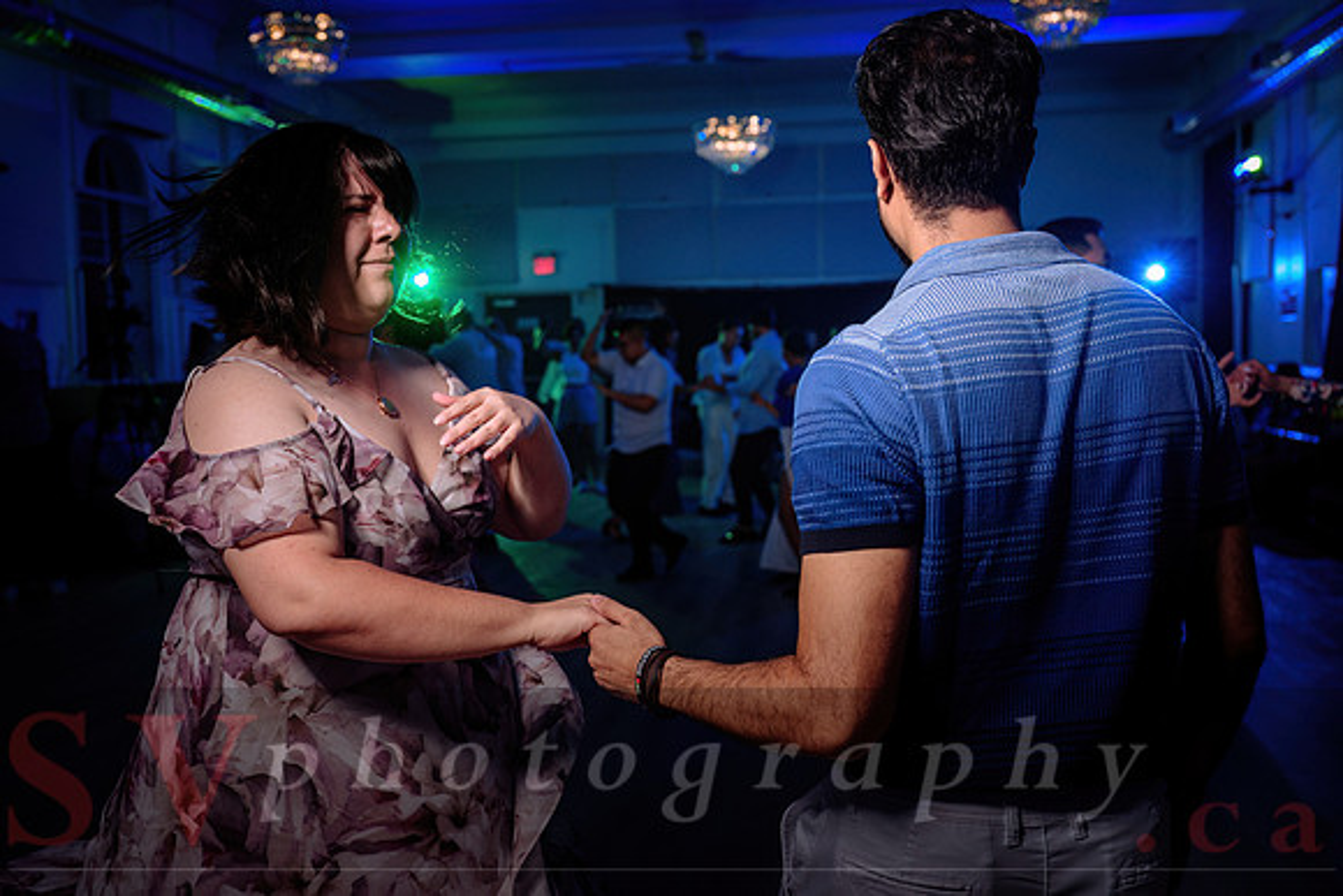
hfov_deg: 53.1
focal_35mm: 36
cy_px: 448
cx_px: 672
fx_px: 1343
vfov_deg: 36.9
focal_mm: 36
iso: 800
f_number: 4
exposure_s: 1/125
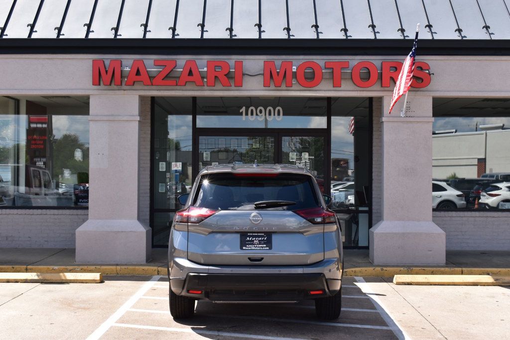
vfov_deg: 25.0
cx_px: 255
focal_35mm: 54
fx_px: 765
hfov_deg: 36.9
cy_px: 170
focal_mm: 36
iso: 400
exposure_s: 1/400
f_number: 11
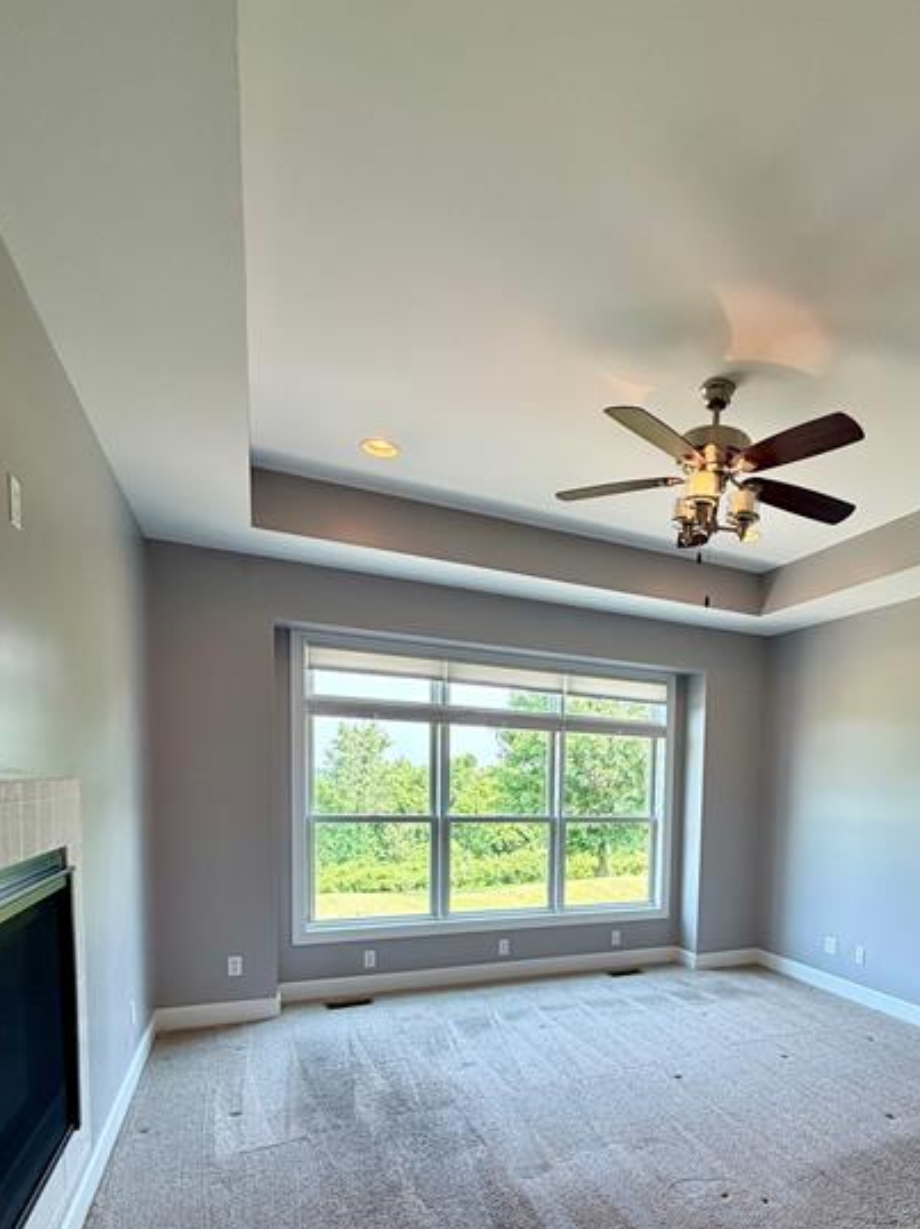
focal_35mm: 20
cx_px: 630
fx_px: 709
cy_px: 841
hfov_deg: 63.8
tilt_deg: -4.4
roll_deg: -3.1
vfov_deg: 78.5
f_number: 2.2
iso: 100
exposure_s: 1/120
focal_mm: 2.22
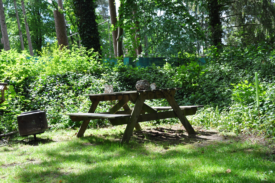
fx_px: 389
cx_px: 138
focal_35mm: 51
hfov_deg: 38.9
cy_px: 92
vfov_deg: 26.4
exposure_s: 1/100
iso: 200
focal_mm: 34
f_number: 9
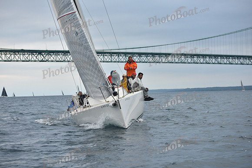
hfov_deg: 23.9
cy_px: 84
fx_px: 595
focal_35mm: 85
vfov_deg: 16.1
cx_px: 126
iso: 640
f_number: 4
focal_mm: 85
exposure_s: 1/640
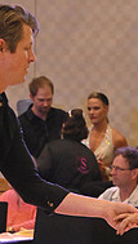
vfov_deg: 6.1
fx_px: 2285
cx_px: 124
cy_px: 334
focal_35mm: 353
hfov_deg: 3.5
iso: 6400
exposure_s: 1/200
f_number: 9
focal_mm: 110
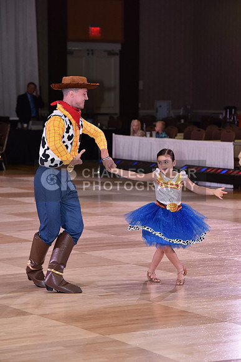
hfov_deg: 11.0
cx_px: 120
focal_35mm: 125
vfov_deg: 16.4
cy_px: 181
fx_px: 1254
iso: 1600
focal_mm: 125
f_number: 6.3
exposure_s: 1/250
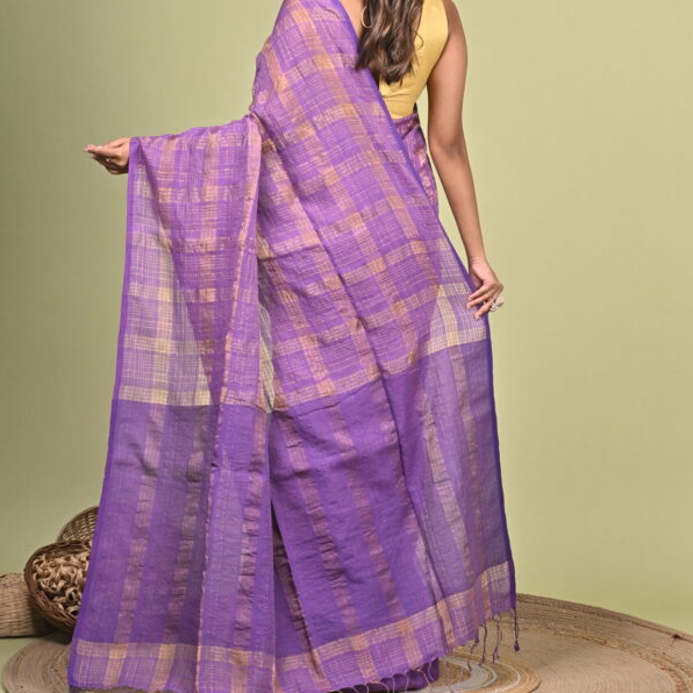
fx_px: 2469
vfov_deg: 16.0
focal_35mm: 109
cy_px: 277
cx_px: 346
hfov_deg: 16.0
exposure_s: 1/160
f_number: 9
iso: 400
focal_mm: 85
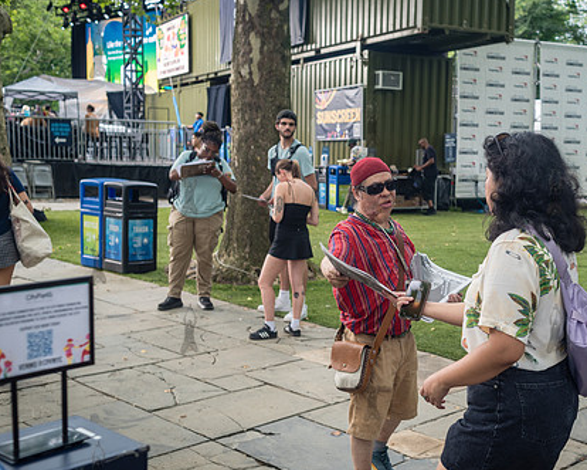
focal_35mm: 46
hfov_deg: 40.0
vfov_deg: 32.7
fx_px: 799
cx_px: 371
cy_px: 259
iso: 400
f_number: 4
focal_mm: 35
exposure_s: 1/160
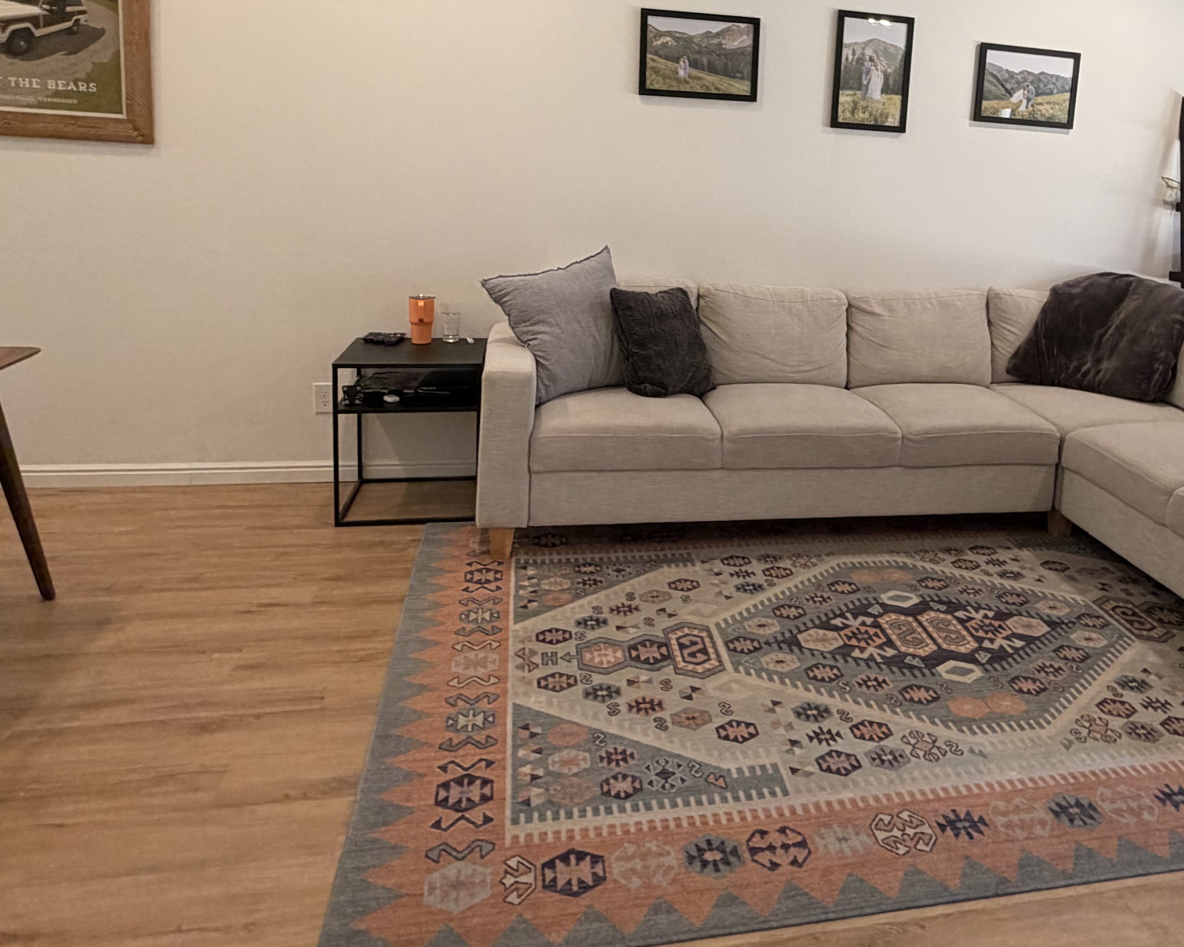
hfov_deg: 58.9
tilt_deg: -8.0
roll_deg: -4.6
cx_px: 800
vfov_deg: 48.9
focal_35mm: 29
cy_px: 300
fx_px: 1016
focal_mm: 2.22
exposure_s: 1/60
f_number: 2.2
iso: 160
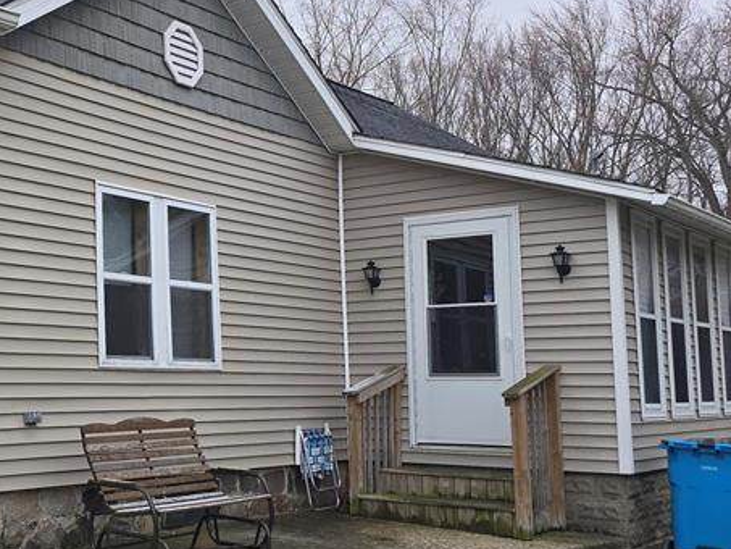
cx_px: 63
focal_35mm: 52
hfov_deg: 34.6
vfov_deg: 28.0
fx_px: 1098
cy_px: 273
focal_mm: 6.3
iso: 12
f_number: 1.7
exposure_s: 1/220
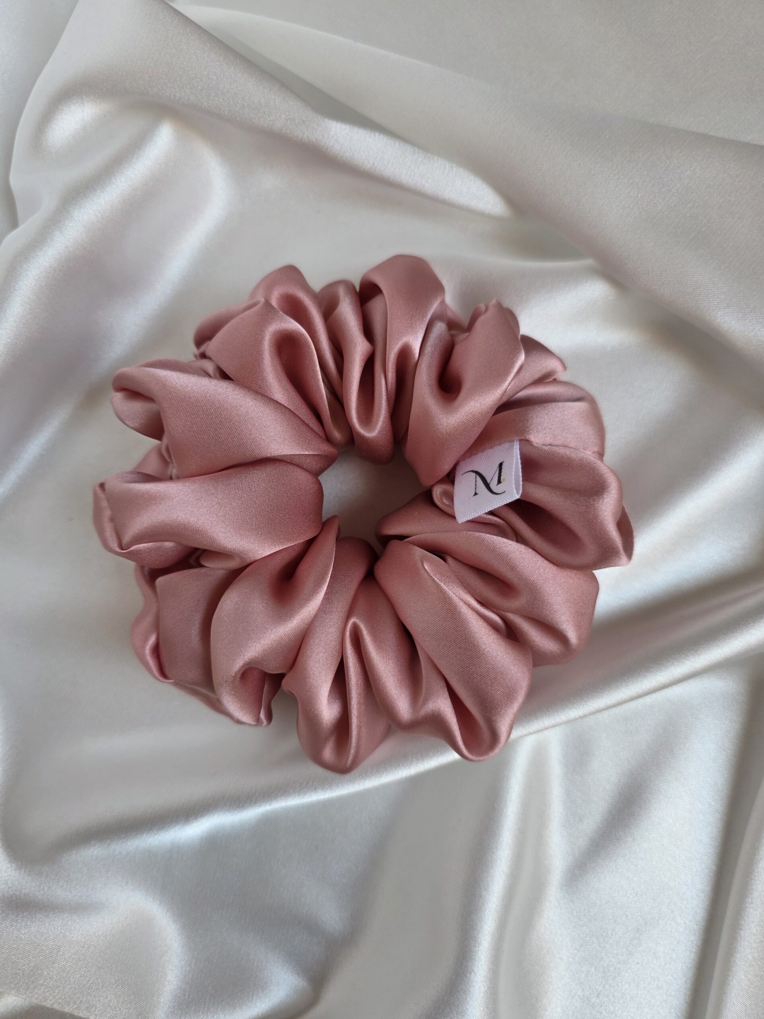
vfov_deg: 73.9
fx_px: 677
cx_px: 382
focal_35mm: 23
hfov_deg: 58.9
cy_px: 510
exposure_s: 1/180
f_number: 1.7
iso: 100
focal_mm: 6.3
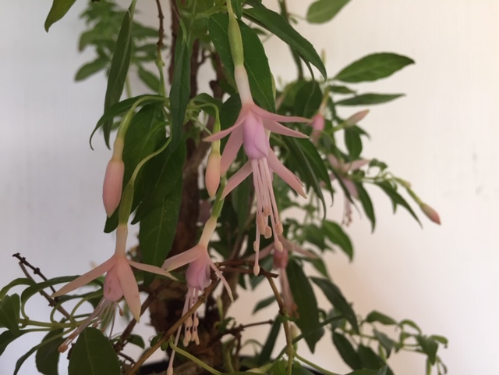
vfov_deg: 48.2
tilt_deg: -1.6
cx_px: 250
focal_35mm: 29
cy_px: 188
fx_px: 418
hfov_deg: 61.7
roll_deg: +0.4
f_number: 2.2
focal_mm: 4.15
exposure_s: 1/33
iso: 80
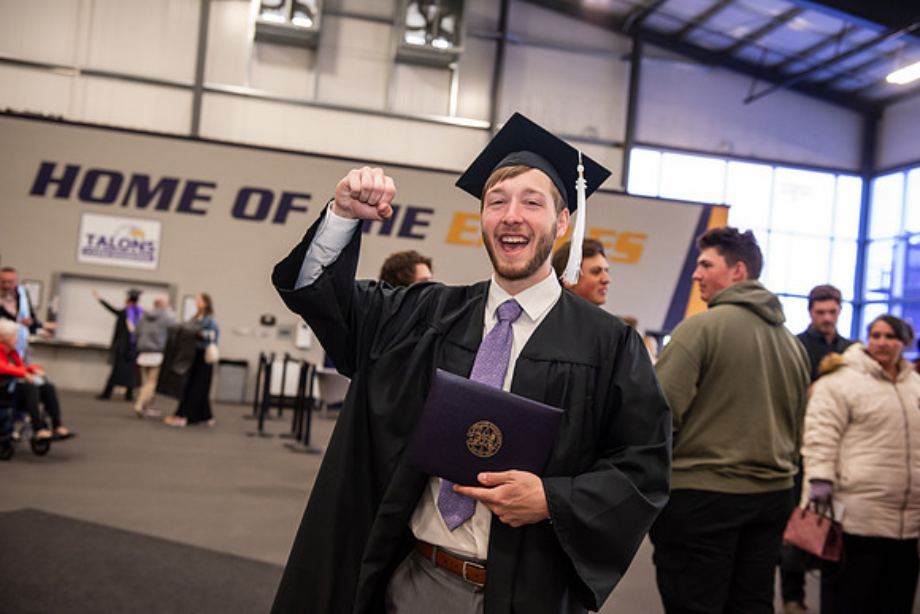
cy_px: 307
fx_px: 971
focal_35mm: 38
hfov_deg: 50.7
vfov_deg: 35.1
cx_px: 460
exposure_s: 1/200
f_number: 3.5
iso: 2500
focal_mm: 38
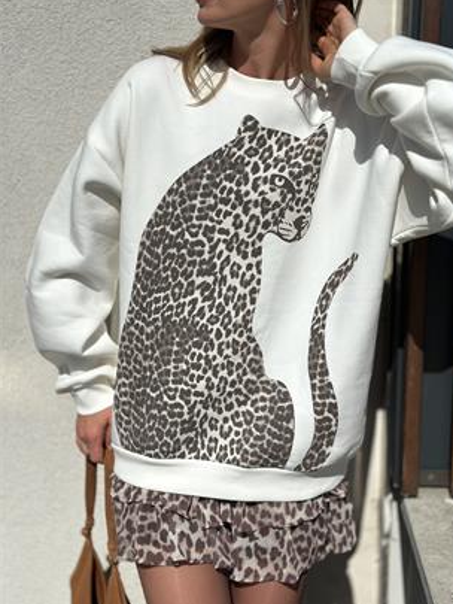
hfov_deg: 29.7
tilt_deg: -14.2
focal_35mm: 49
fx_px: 855
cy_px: 302
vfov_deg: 38.9
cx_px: 229
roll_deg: +0.1
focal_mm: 6.86
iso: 80
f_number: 1.78
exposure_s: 1/23256
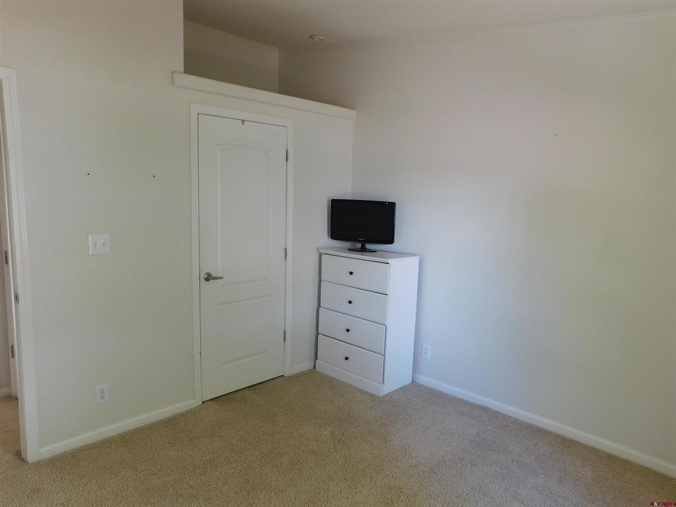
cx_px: 338
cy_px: 254
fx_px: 449
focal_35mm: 23
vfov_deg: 58.9
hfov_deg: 73.9
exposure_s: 1/30
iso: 160
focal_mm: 4
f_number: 3
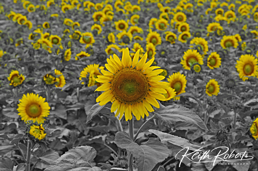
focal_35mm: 172
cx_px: 129
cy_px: 86
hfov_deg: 12.0
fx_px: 1231
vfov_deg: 8.0
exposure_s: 1/640
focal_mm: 115
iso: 1600
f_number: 13
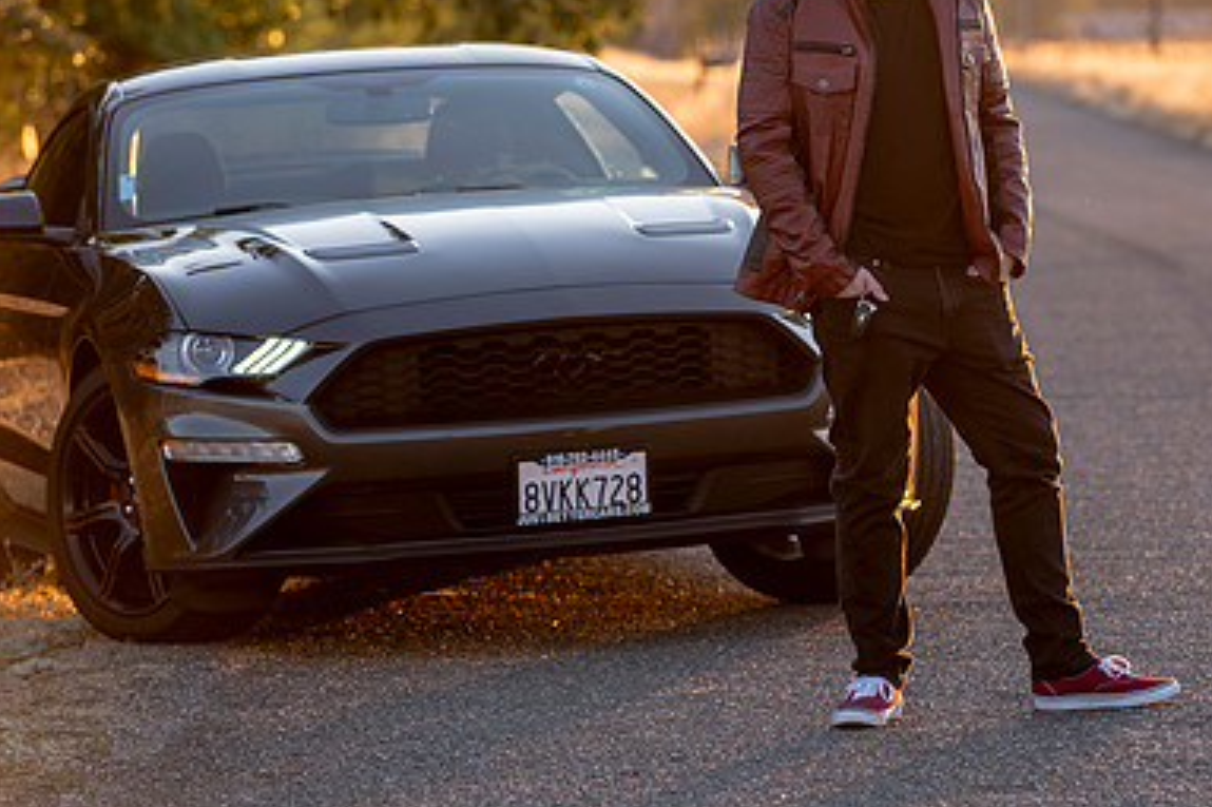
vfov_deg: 7.0
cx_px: 813
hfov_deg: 10.4
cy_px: 220
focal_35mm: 197
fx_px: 6629
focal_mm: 130
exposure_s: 1/200
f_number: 4
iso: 125
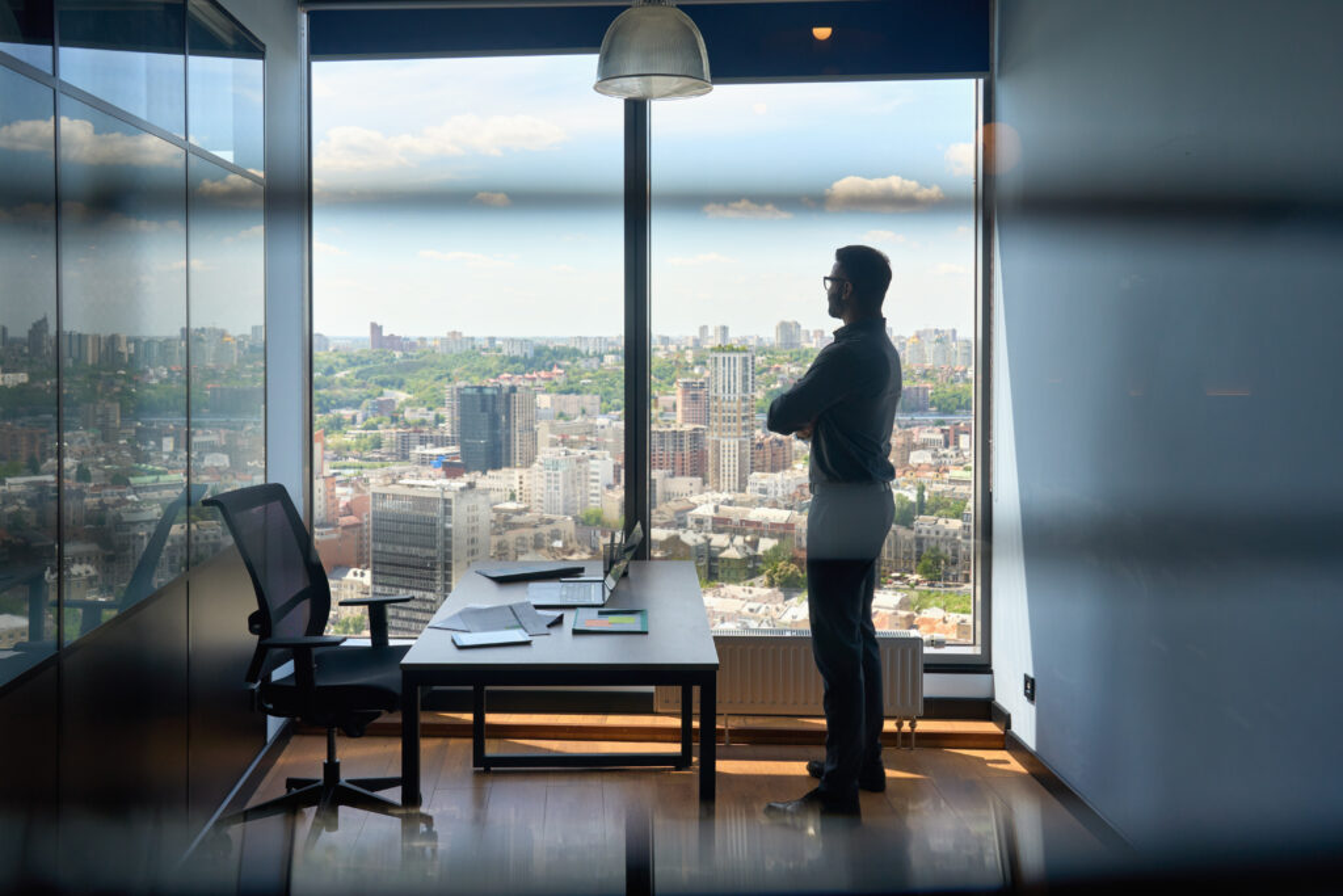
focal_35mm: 34
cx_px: 672
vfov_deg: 38.9
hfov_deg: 55.8
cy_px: 448
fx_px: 1268
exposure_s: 1/320
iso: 320
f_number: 6.3
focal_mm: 34
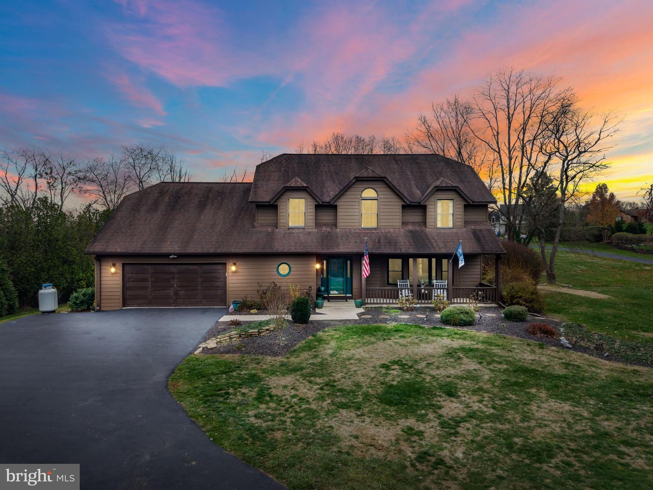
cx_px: 326
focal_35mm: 24
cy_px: 245
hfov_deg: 71.6
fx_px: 453
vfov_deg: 56.8
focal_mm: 8.67
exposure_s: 1/640
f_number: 1.8
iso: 100
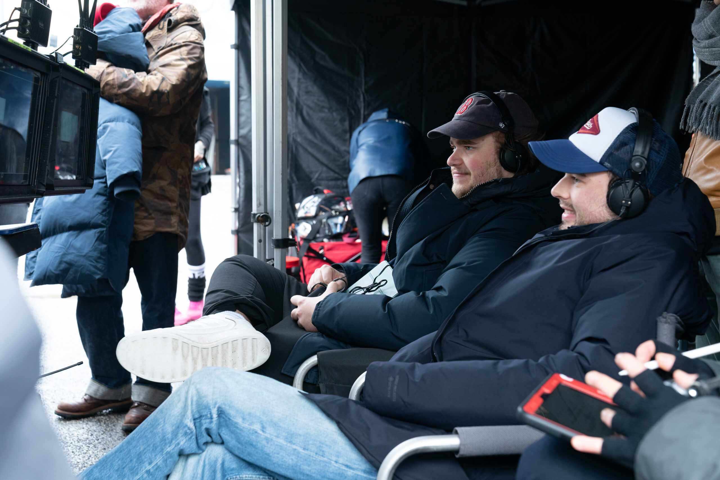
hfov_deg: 41.1
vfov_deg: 28.1
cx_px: 360
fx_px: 960
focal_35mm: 48
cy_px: 240
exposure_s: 1/160
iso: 800
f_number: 5
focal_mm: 48
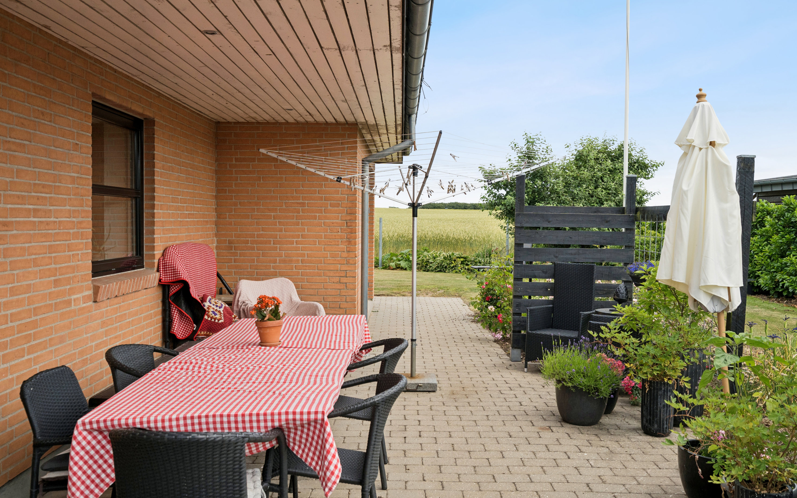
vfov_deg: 38.3
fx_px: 717
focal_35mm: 33
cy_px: 254
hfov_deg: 58.1
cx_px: 401
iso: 800
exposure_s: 1/1250
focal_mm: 32
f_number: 7.1
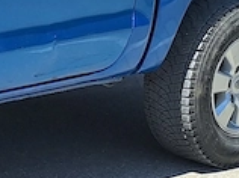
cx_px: -248
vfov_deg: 10.0
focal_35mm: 146
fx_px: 1007
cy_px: -11
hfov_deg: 12.0
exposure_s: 1/2232
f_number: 1.8
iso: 40
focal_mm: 5.54
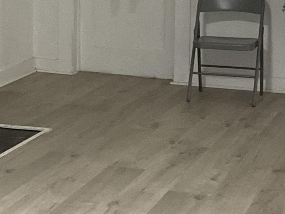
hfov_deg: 16.8
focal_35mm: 115
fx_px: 947
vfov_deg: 12.8
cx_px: 0
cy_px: 22
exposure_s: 1/40
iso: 200
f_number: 1.8
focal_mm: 3
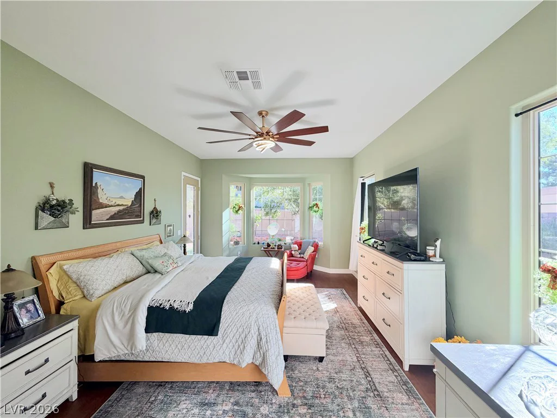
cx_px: 278
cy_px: 209
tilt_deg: +1.5
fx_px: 225
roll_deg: +0.1
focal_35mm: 14
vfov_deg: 85.7
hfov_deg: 102.1
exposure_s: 1/120
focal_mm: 2.22
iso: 100
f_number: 2.2
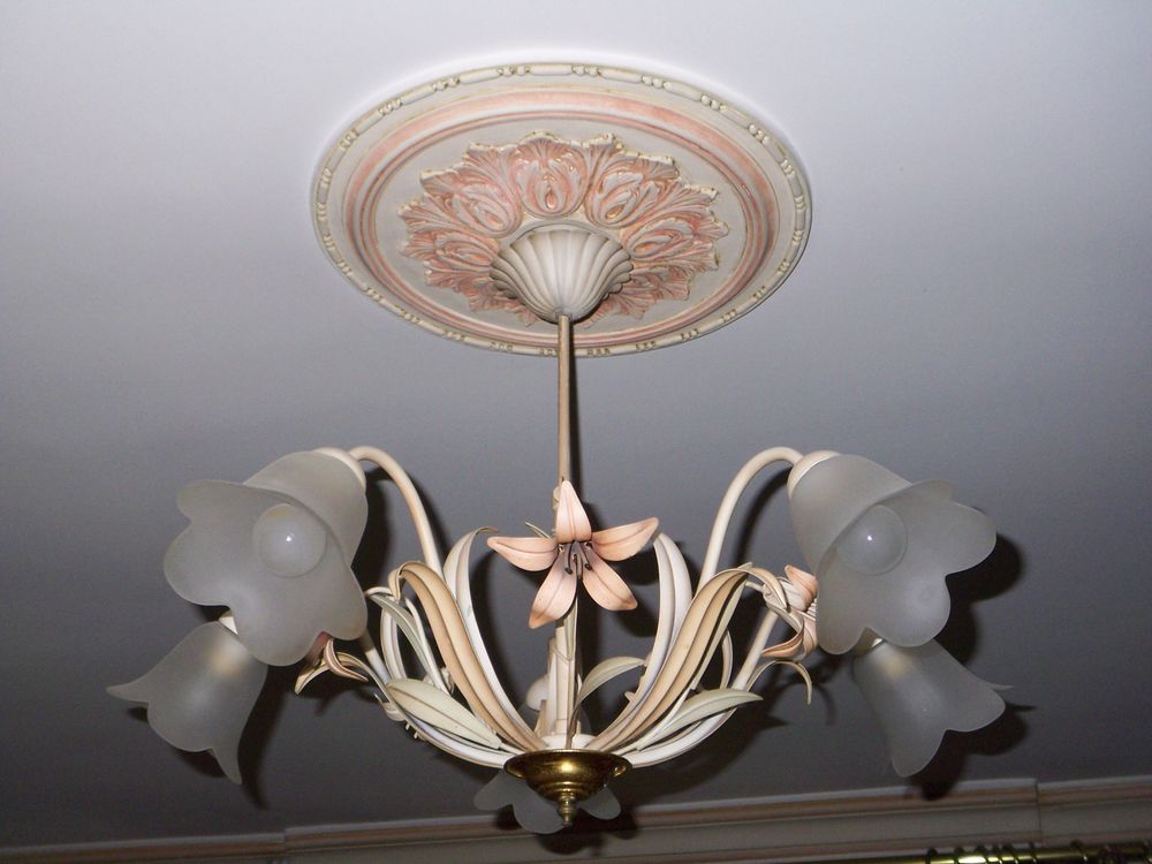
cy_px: 432
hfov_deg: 38.9
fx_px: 1631
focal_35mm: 49
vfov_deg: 29.7
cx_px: 576
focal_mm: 8
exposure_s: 1/80
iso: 125
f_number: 4
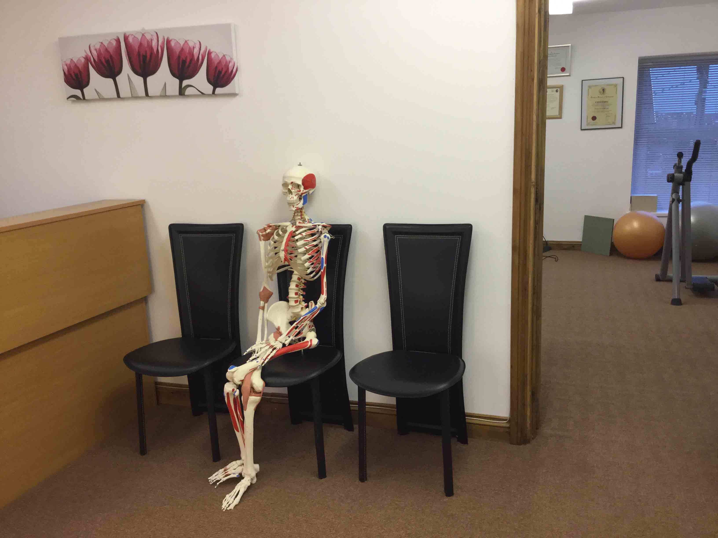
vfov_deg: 45.4
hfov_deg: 58.4
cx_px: 359
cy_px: 269
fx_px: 643
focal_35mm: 31
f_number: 2.4
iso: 80
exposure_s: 1/33
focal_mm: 3.3
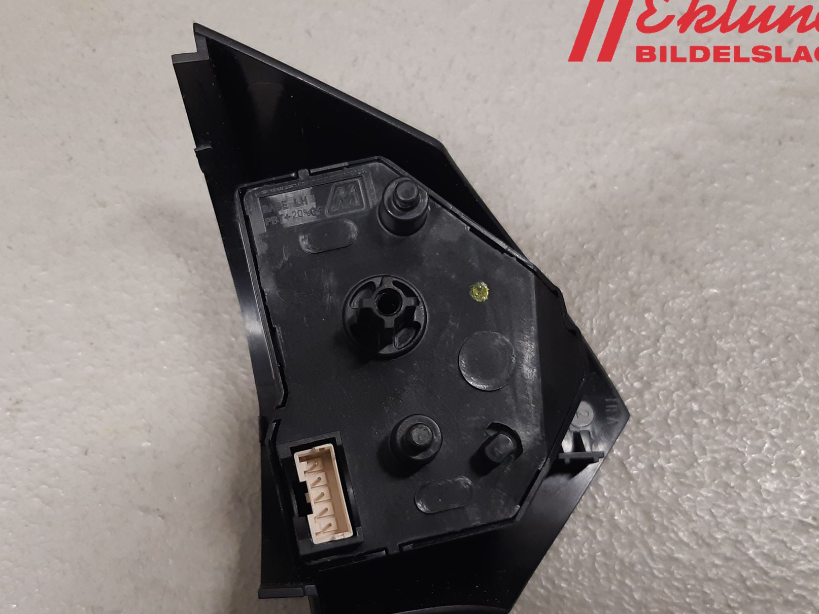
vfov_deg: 42.7
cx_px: 360
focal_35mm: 33
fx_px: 781
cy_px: 366
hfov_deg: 55.2
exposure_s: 1/50
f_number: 1.7
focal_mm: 3.93
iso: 125
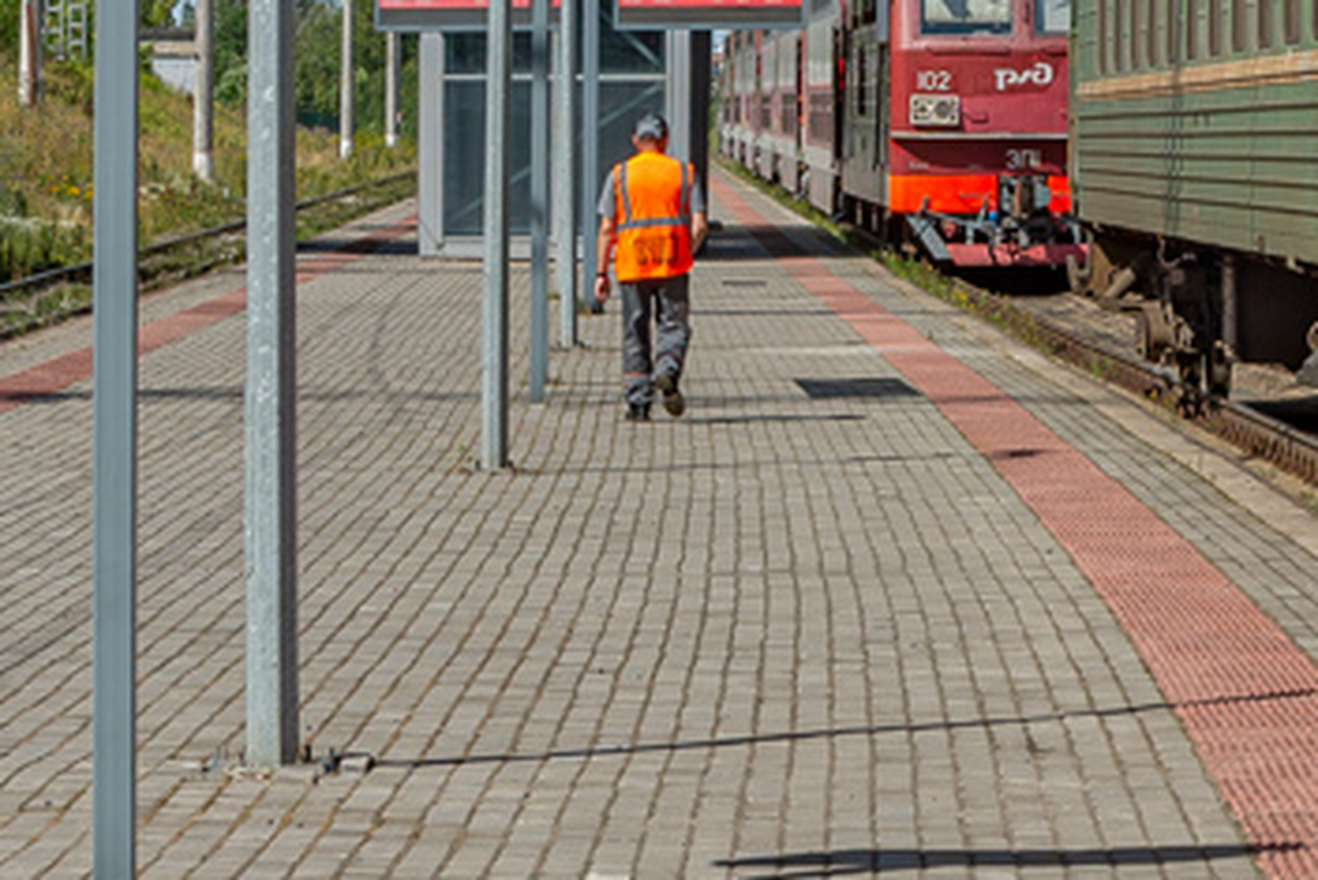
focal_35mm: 213
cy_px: -315
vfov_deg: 6.4
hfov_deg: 9.3
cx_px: 2123
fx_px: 7801
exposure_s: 1/750
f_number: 8
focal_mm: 50
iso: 100
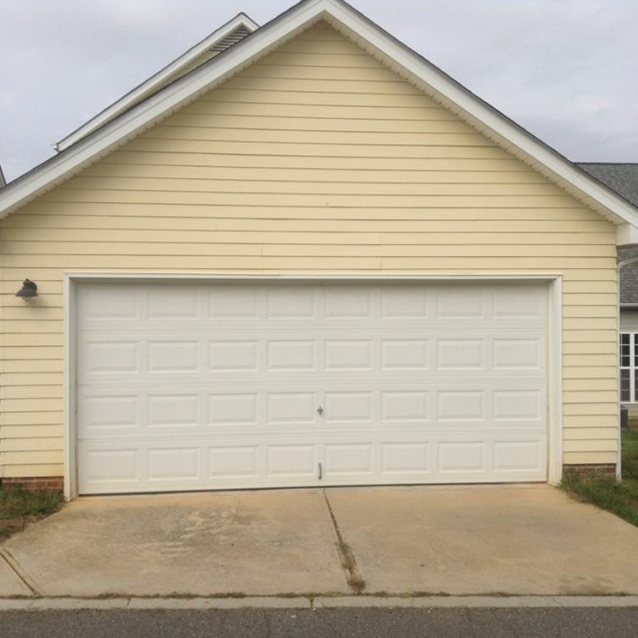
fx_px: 834
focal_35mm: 40
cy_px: 323
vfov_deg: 41.9
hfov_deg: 41.8
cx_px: 333
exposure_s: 1/1287
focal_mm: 3.3
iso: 25
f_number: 2.4
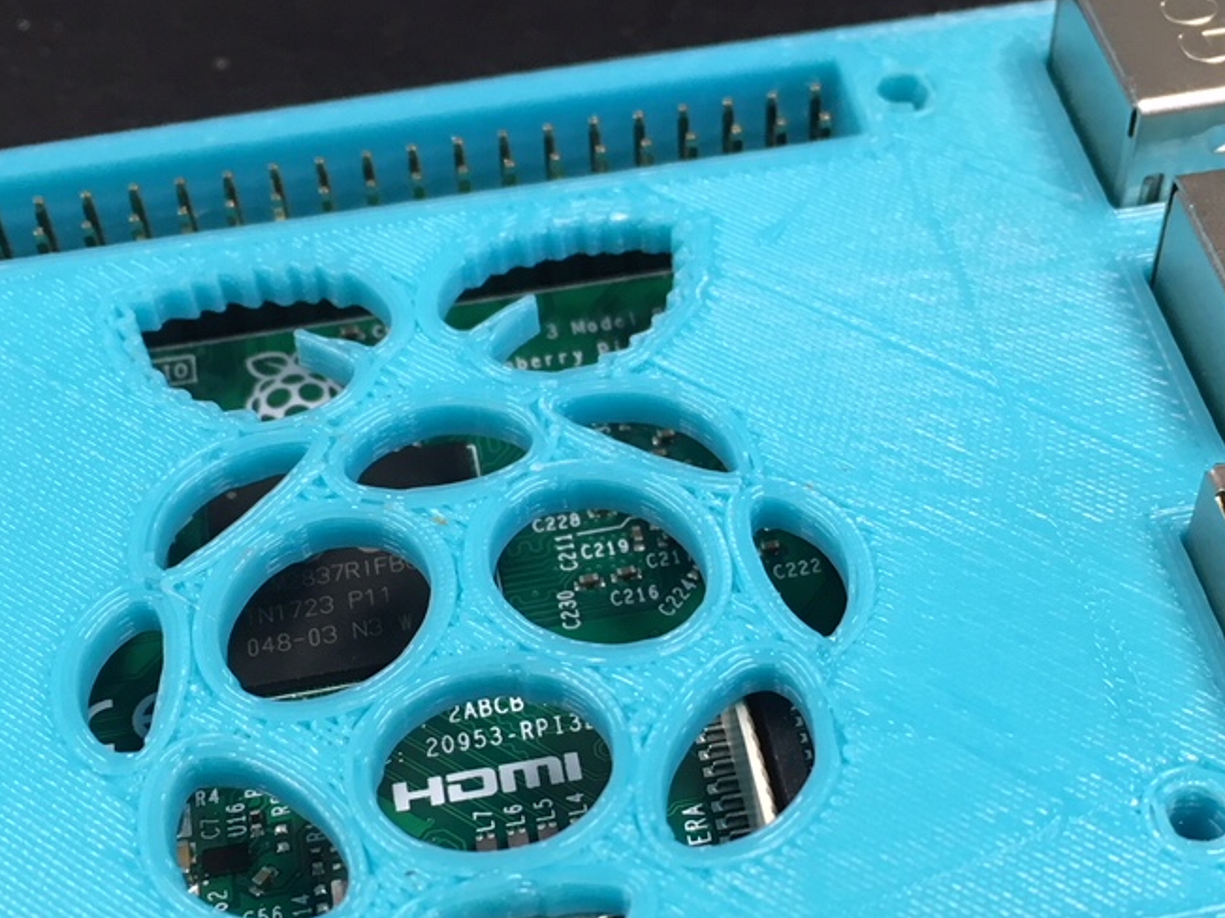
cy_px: 626
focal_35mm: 57
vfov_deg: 25.5
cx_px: 662
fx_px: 2017
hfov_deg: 33.8
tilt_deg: -50.3
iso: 80
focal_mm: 4.15
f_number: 2.2
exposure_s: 1/33
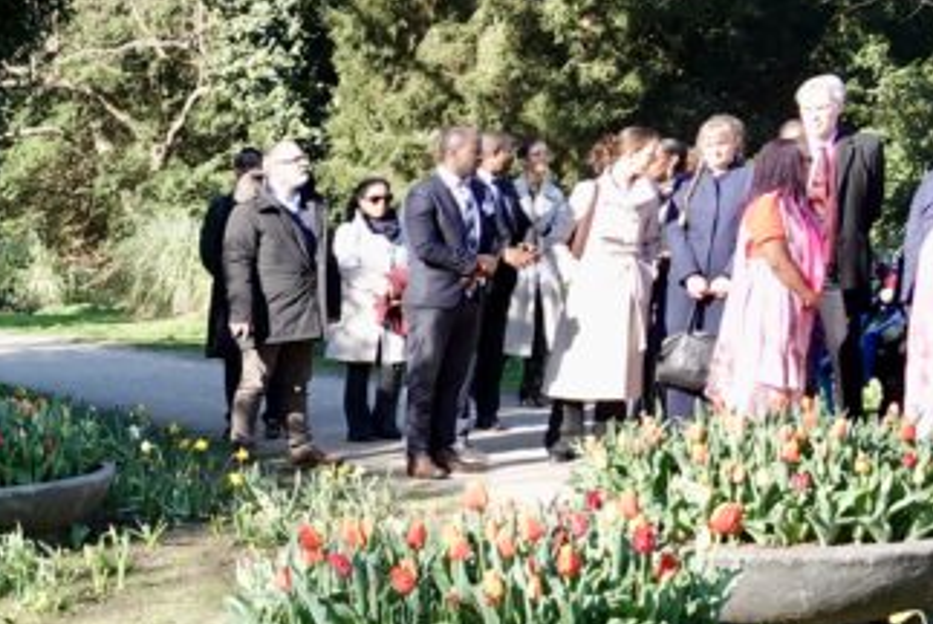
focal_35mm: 76
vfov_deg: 17.3
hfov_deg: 21.8
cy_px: 721
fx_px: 1971
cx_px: -494
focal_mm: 8.8
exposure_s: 1/250
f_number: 2.8
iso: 100
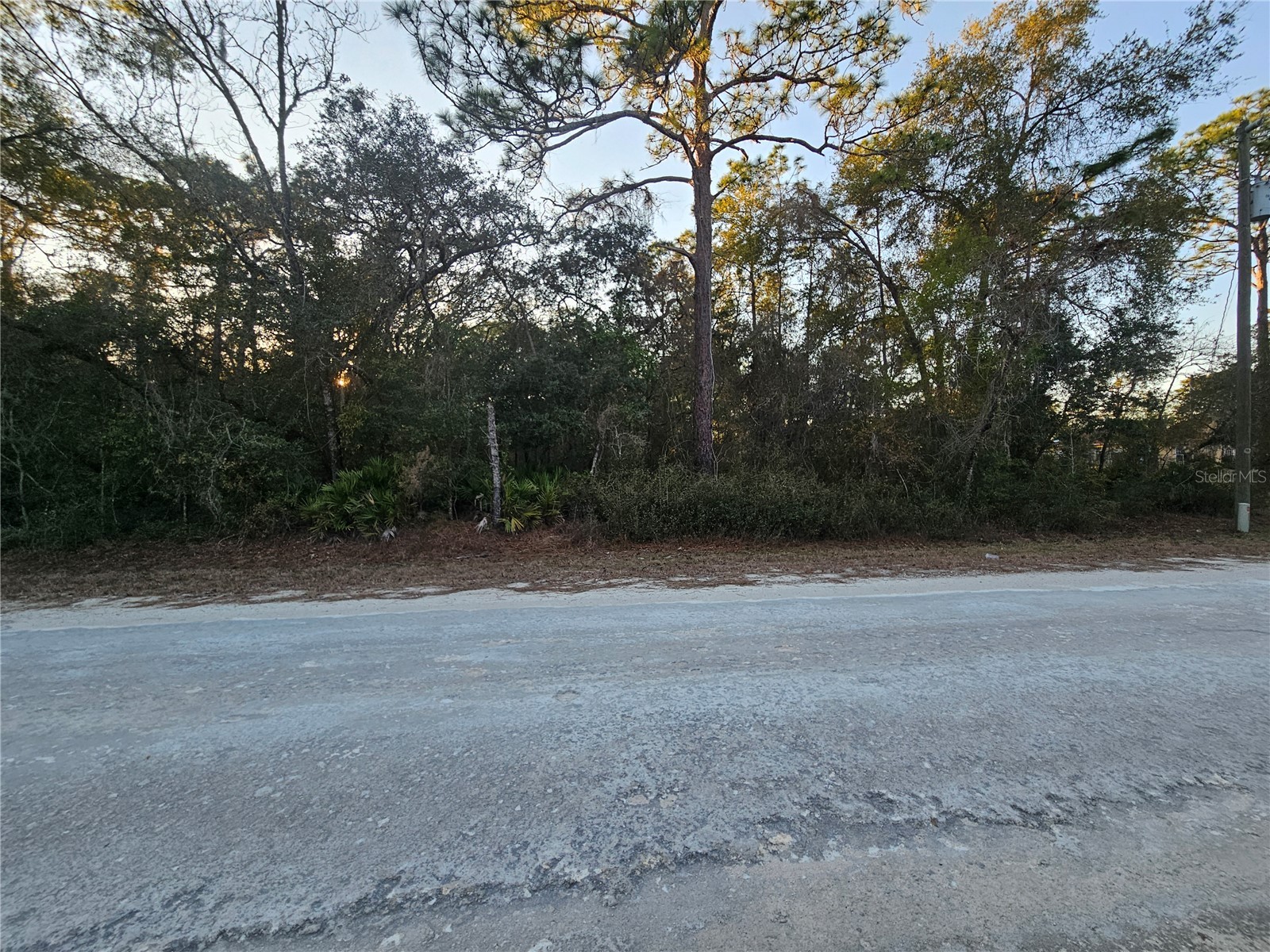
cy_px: 476
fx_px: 477
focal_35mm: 13
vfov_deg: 89.9
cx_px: 635
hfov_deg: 106.2
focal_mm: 2.2
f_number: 2.2
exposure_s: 1/224
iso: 50
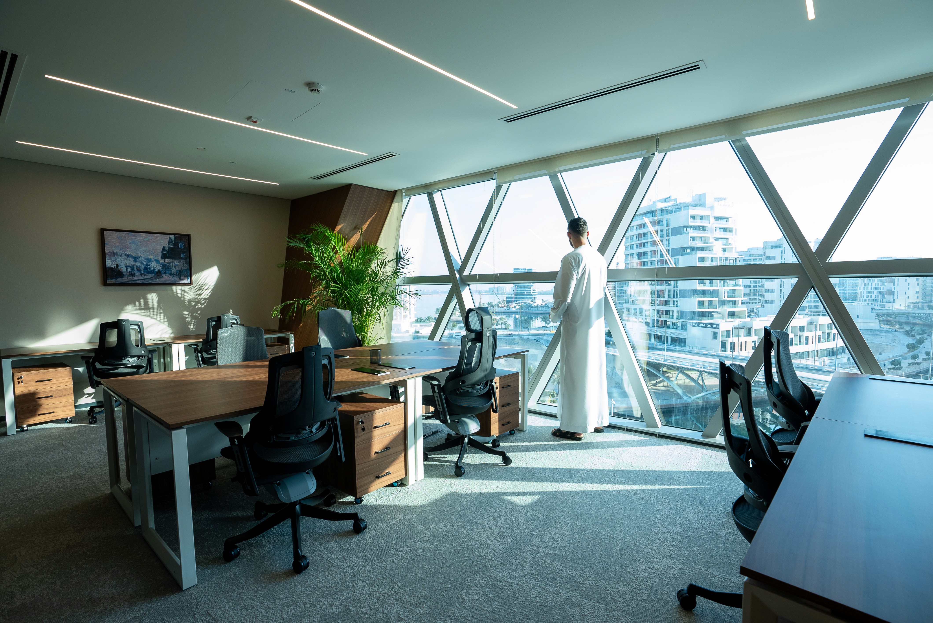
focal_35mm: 16
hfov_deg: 96.7
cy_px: 312
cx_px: 466
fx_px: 415
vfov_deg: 73.8
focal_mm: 16
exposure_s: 1/50
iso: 800
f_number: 7.1
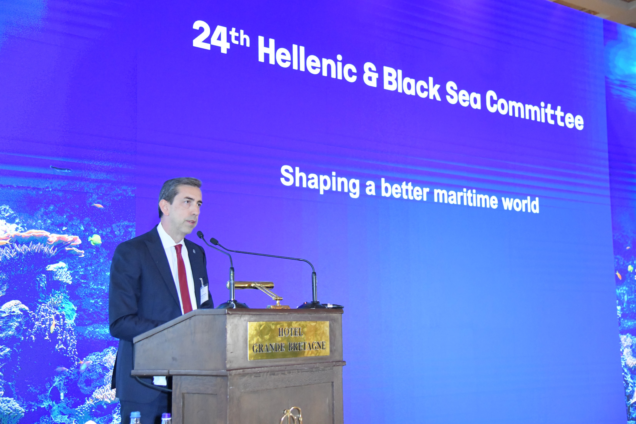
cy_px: 212
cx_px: 318
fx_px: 848
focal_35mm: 48
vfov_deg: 28.1
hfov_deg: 41.1
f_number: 4
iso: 12800
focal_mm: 48
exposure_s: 1/400
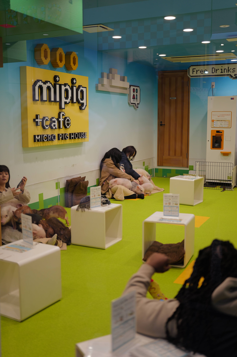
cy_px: 178
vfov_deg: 45.5
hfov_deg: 31.2
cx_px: 118
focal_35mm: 43
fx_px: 425
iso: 100
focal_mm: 43
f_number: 2
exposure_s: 1/100
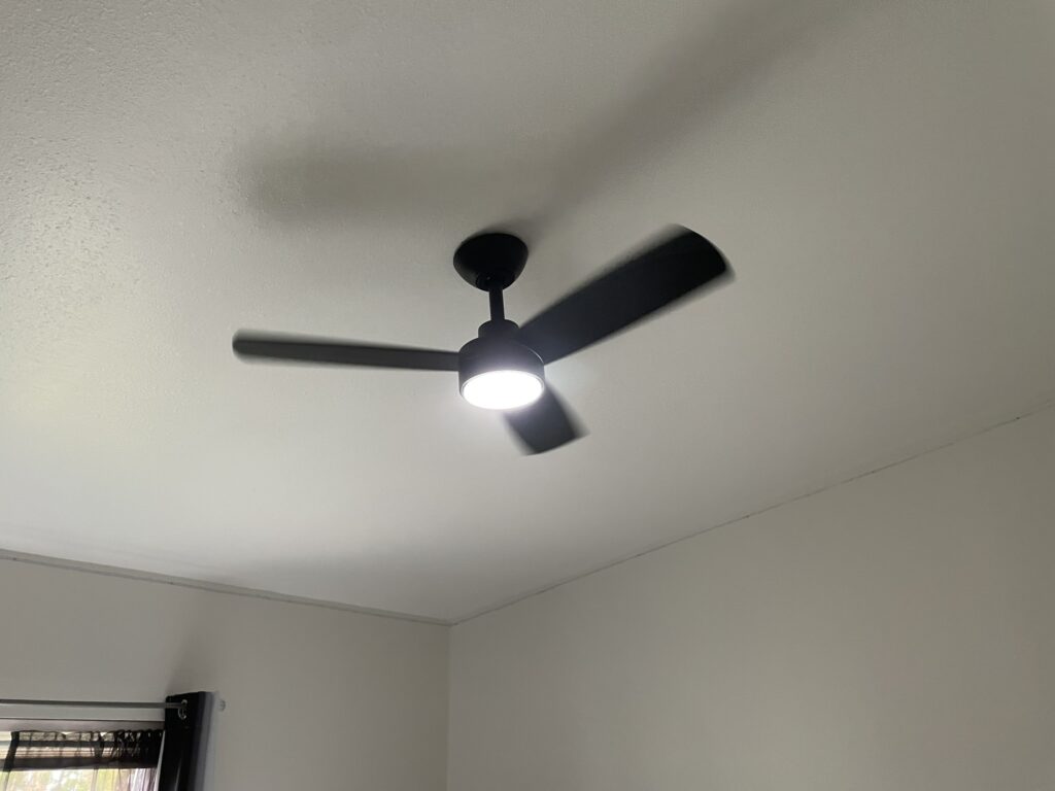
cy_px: 396
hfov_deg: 67.3
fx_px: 792
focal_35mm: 26
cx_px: 528
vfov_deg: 53.1
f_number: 1.6
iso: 200
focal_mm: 4.2
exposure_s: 1/60
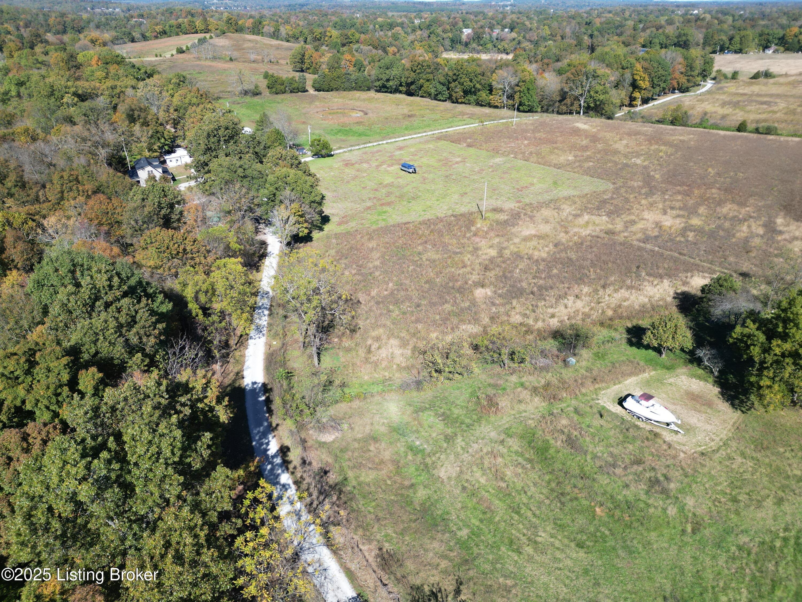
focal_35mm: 24
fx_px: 556
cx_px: 401
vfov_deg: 56.8
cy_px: 301
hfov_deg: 71.6
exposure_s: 1/1250
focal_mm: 6.72
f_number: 1.7
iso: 100
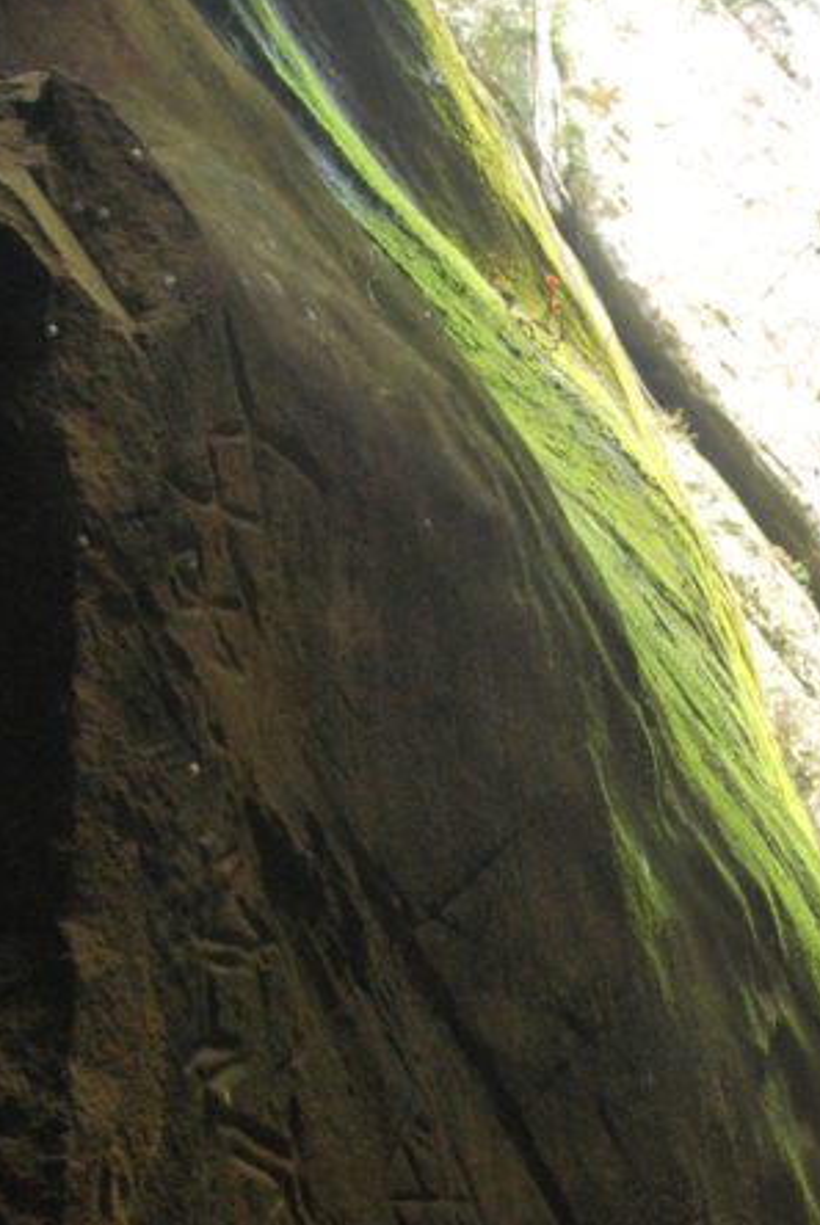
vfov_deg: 20.3
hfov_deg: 13.6
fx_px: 3408
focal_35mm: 100
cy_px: 806
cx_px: 792
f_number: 6.3
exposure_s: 1/10
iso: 400
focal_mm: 22
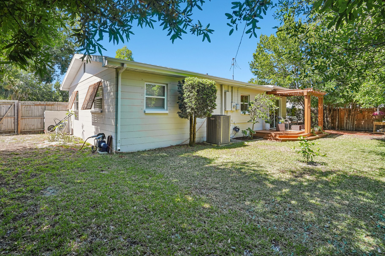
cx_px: 176
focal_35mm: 17
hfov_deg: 93.1
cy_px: 117
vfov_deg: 70.3
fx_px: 182
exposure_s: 1/60
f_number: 8
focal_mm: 10
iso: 100
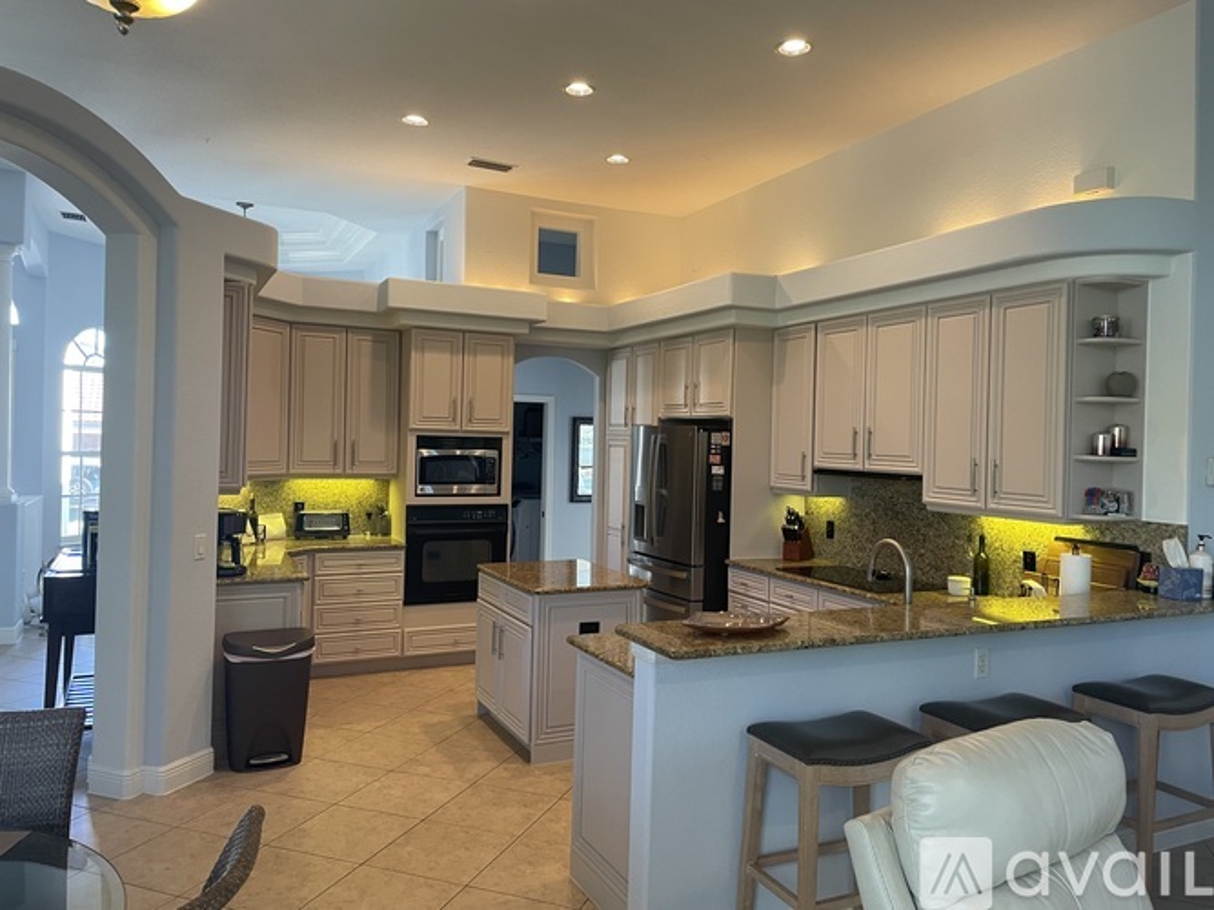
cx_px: 607
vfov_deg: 53.0
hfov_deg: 67.3
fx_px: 912
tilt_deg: +0.7
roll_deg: +0.4
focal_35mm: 26
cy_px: 455
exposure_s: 1/60
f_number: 1.6
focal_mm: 4.2
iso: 125
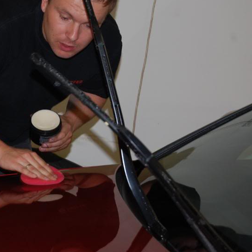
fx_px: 1086
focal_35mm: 132
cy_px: 125
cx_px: 54
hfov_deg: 13.2
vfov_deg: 13.2
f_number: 5.6
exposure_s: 1/60
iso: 400
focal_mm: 55
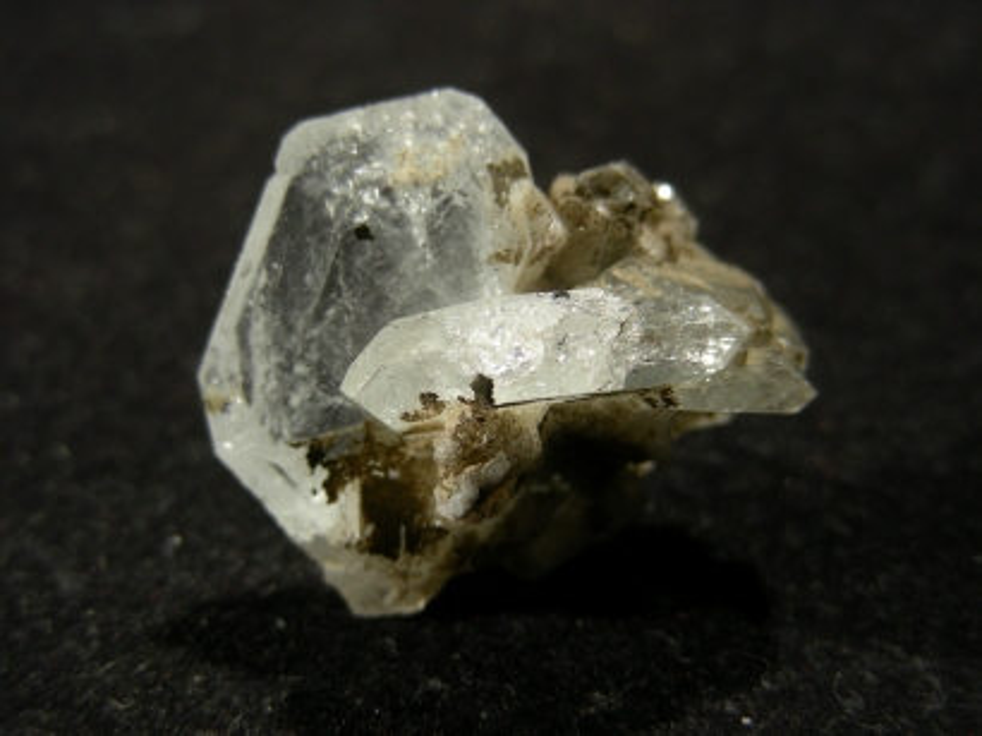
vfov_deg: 17.0
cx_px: 491
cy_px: 368
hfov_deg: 22.5
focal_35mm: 87
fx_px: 2467
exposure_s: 1/31.2
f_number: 3.5
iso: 50
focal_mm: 14.6
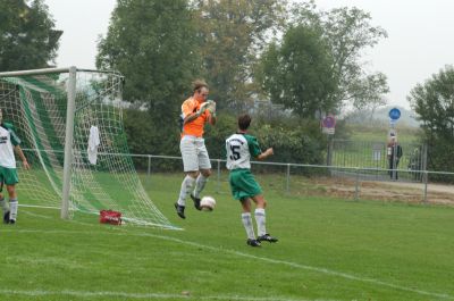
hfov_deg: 12.5
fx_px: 2077
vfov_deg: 8.3
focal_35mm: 165
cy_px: 150
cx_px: 227
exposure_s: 1/350
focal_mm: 110
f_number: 5
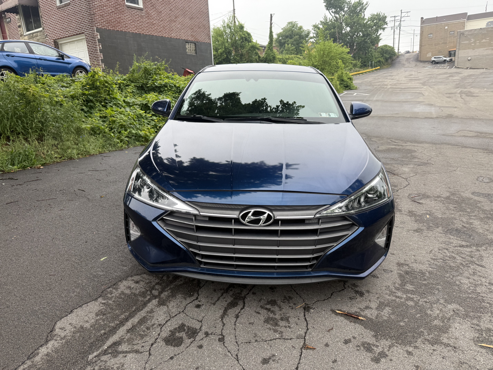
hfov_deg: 71.6
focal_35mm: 24
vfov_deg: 56.8
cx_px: 246
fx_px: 342
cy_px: 185
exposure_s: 1/430
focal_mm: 6.76
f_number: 1.78
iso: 80
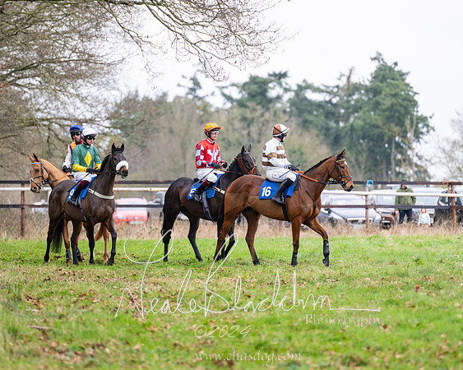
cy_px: 180
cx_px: 202
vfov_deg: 4.6
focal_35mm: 333
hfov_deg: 5.8
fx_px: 4562
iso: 640
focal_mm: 280
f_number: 4
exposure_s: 1/500
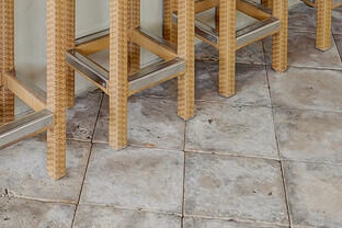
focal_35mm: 82
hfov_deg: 24.6
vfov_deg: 12.6
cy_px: -335
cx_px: 96
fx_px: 779
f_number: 11
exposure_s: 1/13
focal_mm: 16
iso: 320
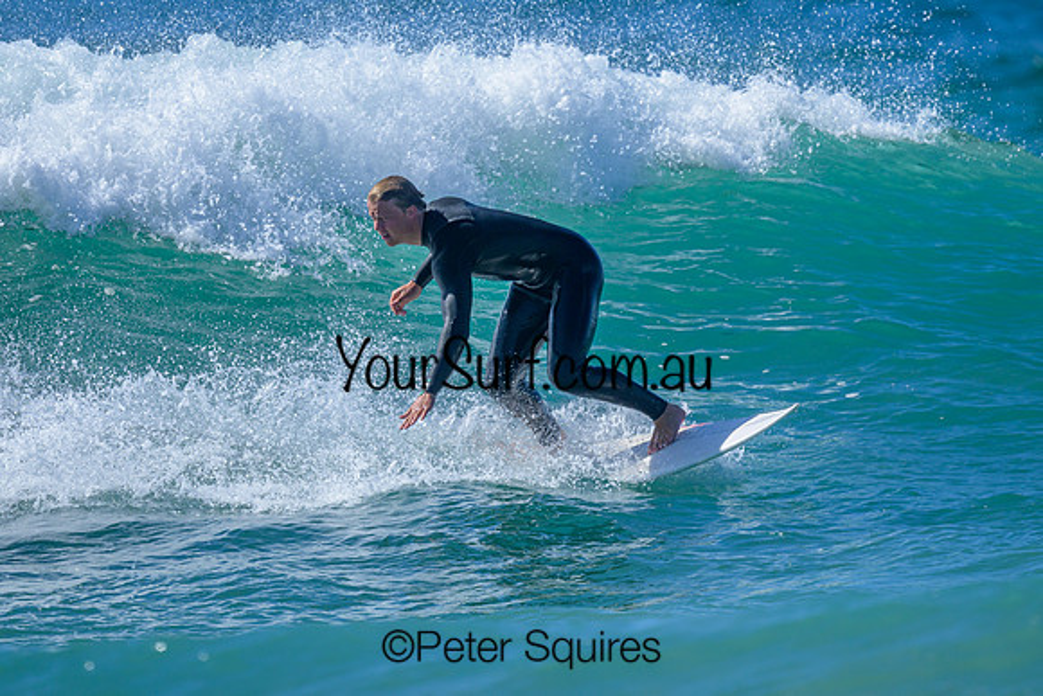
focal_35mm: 1098
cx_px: 415
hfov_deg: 1.9
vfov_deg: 1.3
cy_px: 250
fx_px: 31821
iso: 220
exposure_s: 1/2000
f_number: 6.3
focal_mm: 800
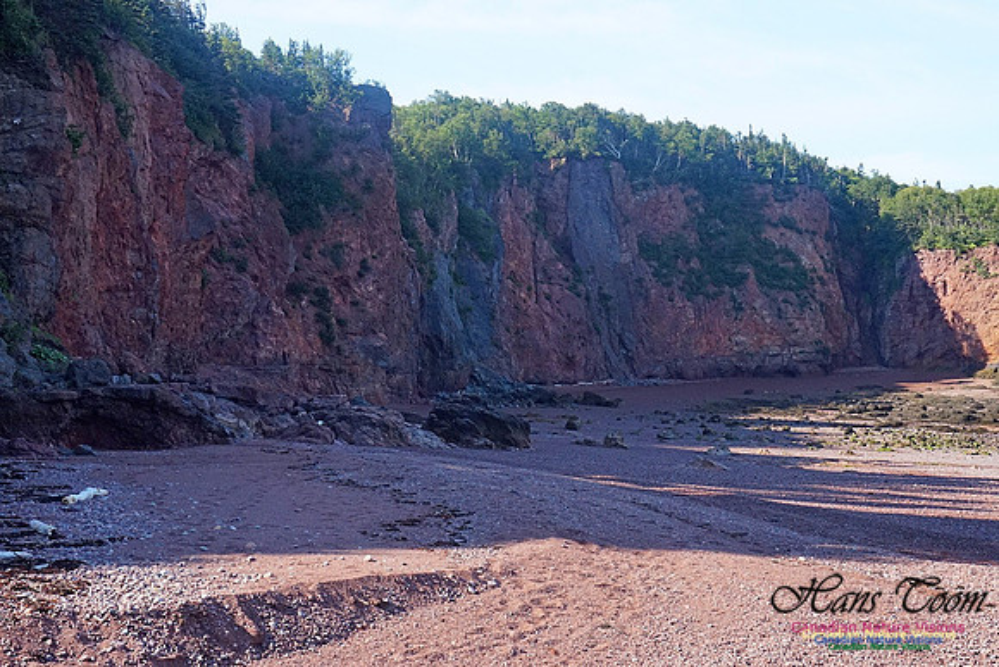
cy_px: 334
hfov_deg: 37.8
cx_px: 500
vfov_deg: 25.8
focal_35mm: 52
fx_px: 1457
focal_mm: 35
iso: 1000
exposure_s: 1/400
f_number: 13
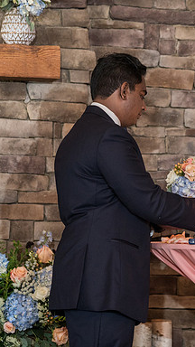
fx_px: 1811
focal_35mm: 197
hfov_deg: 6.1
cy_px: 161
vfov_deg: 10.9
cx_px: 220
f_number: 4
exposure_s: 1/100
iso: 2000
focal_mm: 113
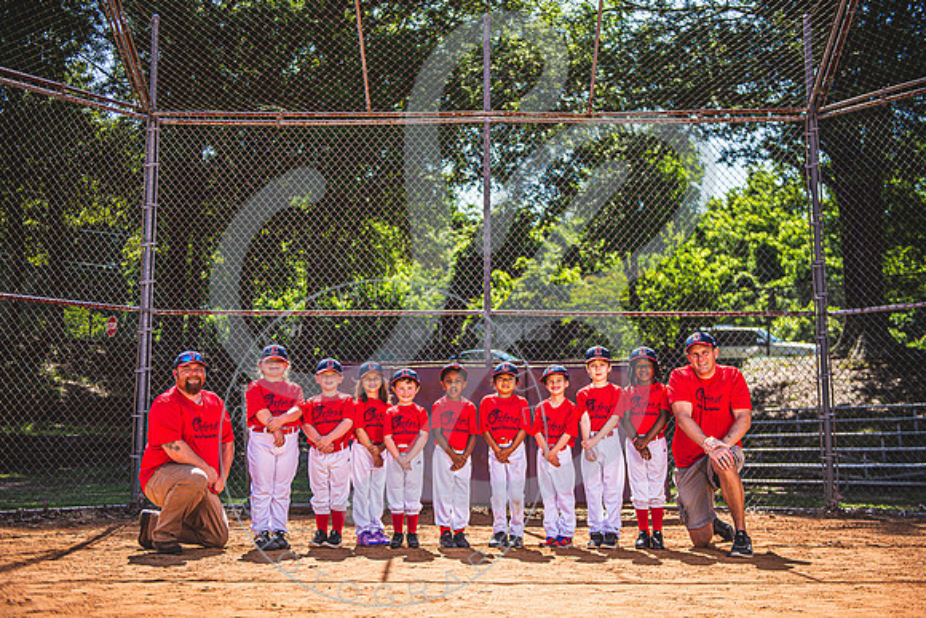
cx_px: 461
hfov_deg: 48.1
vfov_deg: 33.1
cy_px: 309
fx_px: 1039
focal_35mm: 40
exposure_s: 1/1600
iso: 100
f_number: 5.6
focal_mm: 40
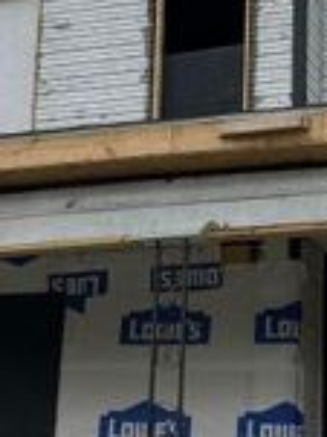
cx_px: 307
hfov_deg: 13.8
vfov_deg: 18.6
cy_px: 201
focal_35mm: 106
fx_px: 1337
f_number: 1.78
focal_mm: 6.76
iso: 80
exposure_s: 1/4673
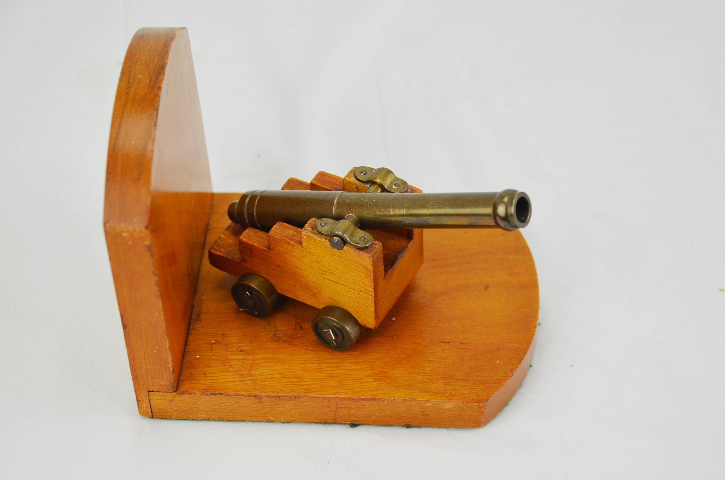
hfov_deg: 26.0
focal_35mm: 78
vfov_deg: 17.4
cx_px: 362
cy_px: 240
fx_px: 1568
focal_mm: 52
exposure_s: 1/125
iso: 280
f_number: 5.6
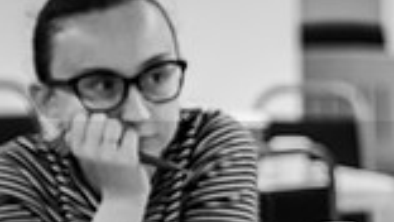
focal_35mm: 277
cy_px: 386
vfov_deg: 4.4
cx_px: 543
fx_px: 2896
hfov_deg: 7.7
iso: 800
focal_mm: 68
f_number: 2.8
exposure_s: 1/60
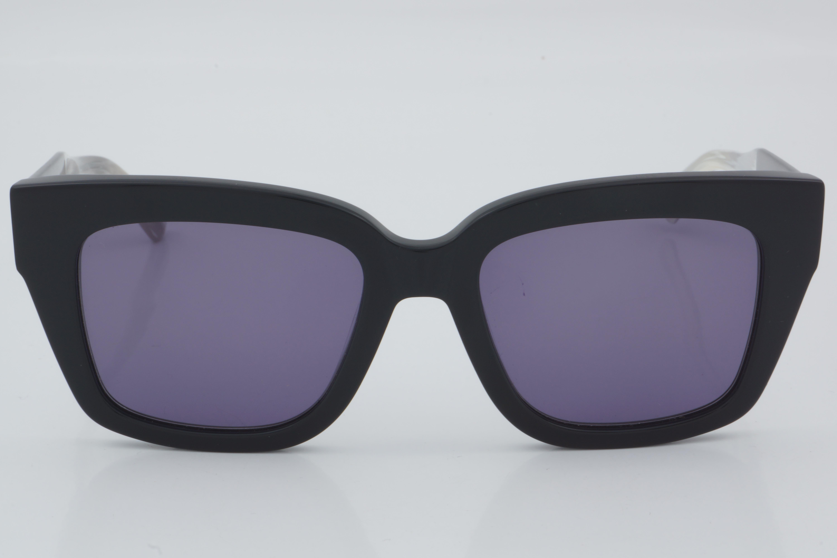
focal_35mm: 82
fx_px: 1918
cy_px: 279
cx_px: 418
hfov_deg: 24.6
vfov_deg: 16.6
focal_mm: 55
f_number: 32
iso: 100
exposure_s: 1/4
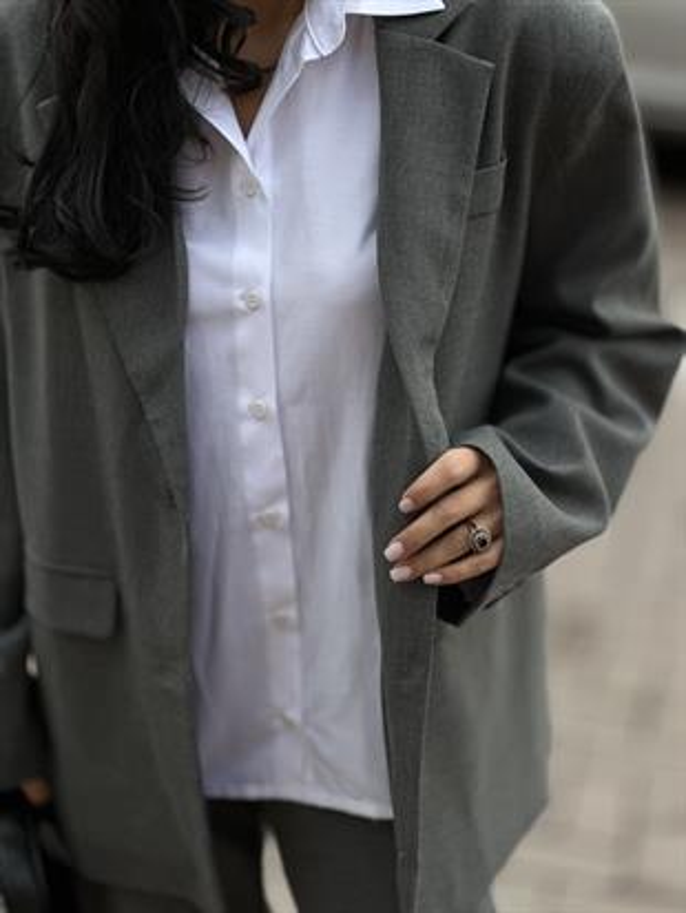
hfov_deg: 19.1
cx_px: 343
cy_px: 456
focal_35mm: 77
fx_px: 2034
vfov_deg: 25.3
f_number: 2.8
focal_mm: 9
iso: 25
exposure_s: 1/219
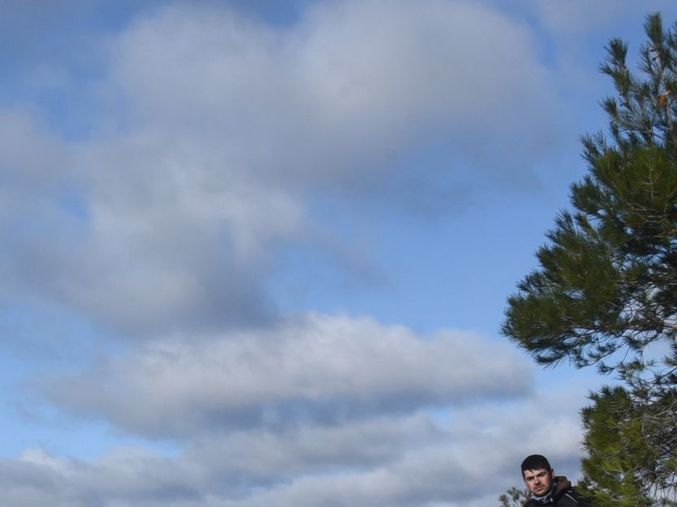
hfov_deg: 20.7
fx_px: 1623
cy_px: 580
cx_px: -283
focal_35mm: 83
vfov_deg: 17.1
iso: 500
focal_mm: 24
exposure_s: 1/640
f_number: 13
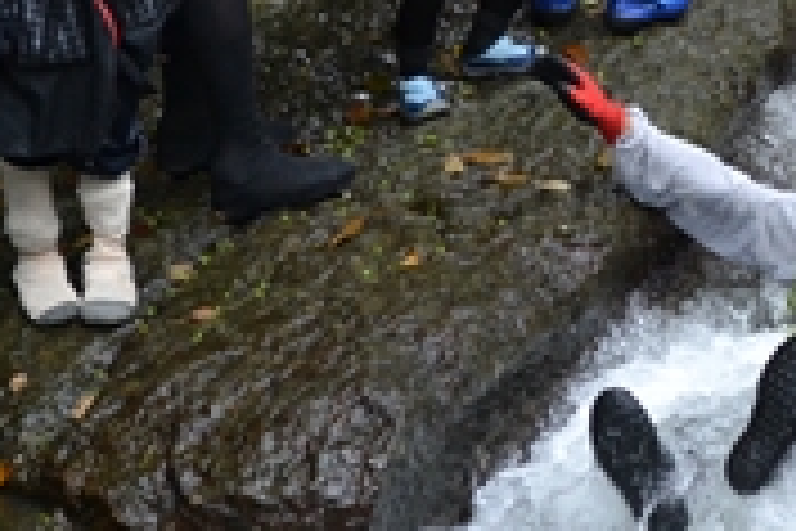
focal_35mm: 203
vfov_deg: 6.8
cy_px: 56
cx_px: 922
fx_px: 4488
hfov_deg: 10.0
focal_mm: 48
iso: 1000
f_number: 5.3
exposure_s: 1/500
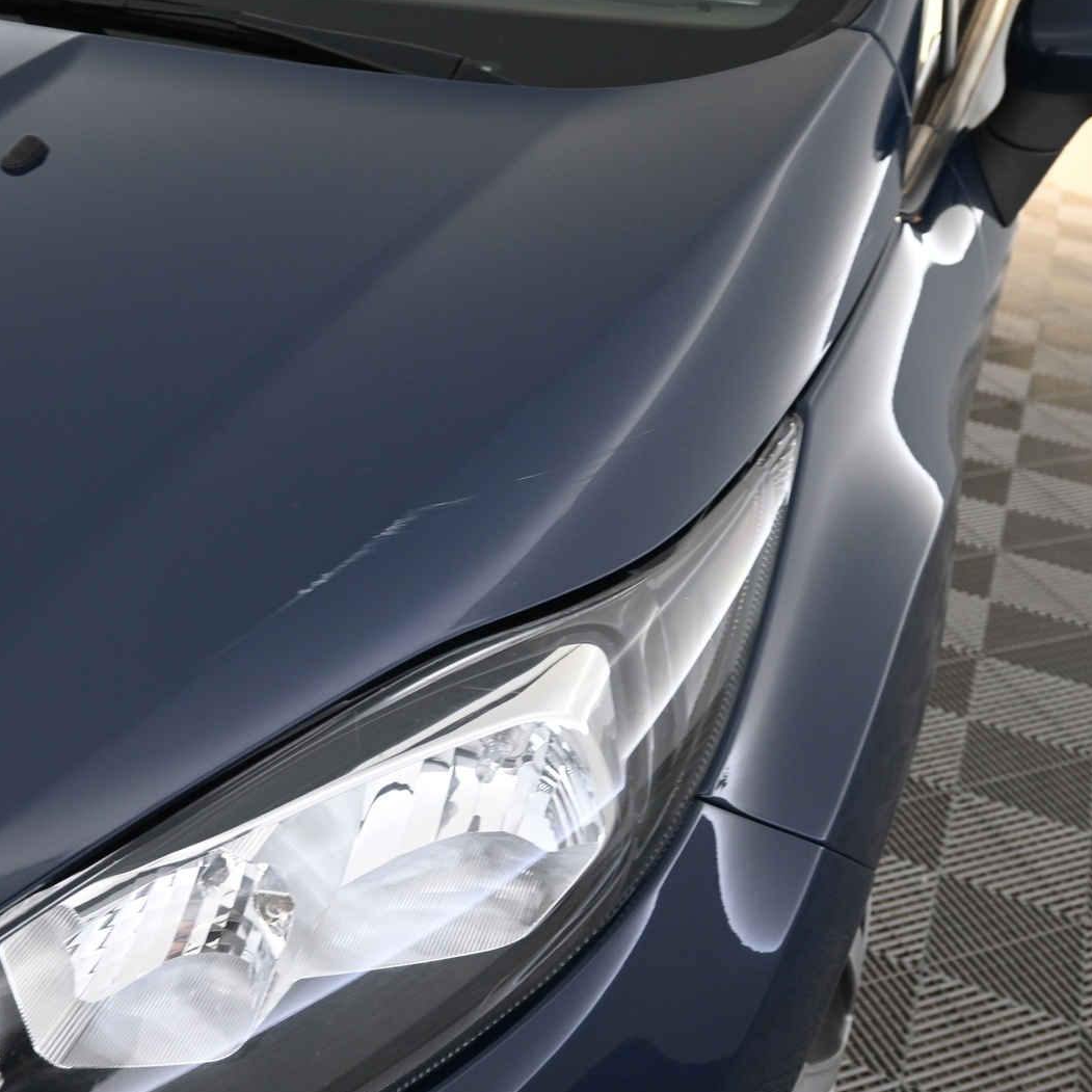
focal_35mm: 38
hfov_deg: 43.0
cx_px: 374
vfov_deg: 43.5
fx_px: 1368
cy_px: 538
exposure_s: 1/30
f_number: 3.8
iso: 800
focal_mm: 19.5
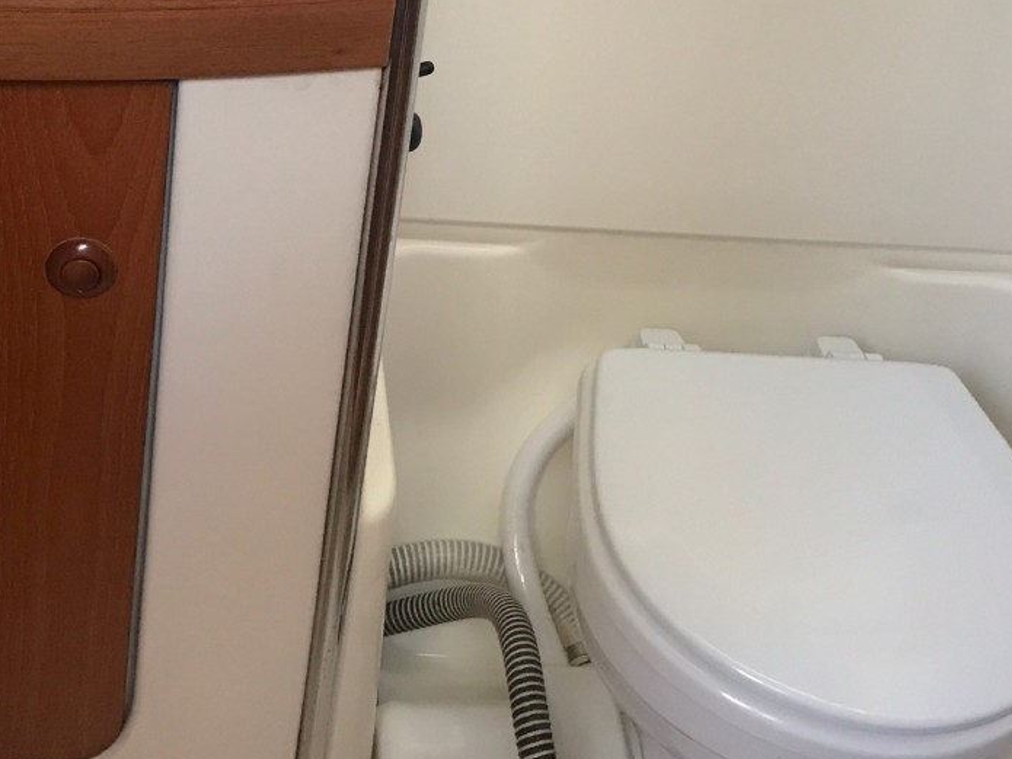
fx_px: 1695
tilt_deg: -34.0
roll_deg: -7.0
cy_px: 130
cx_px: 322
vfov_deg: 24.7
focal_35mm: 58
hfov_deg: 32.9
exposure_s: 1/17
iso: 64
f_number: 1.8
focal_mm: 3.99
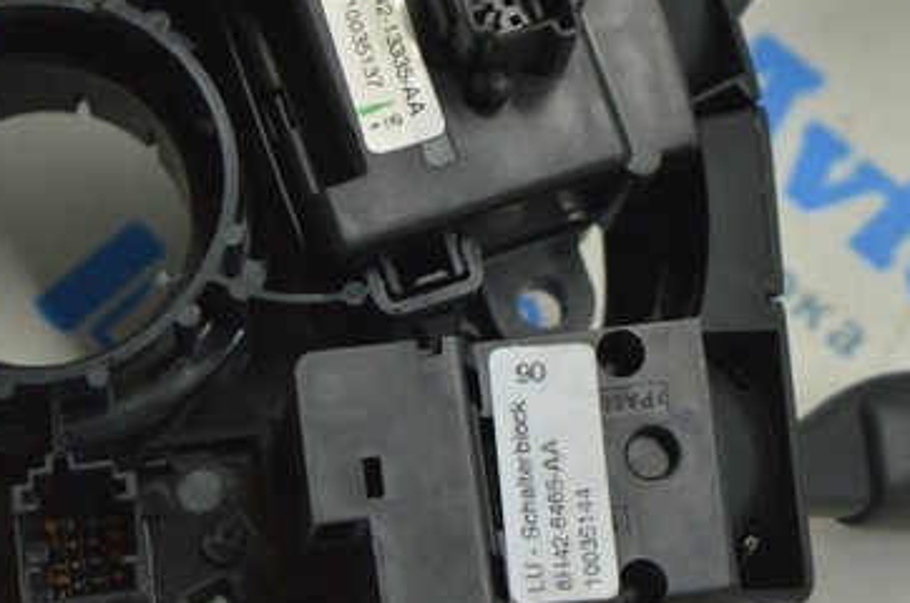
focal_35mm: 122
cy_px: 124
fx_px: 3078
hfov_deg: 16.8
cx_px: 287
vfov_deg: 11.2
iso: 400
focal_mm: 46
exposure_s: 1/25
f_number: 5.6
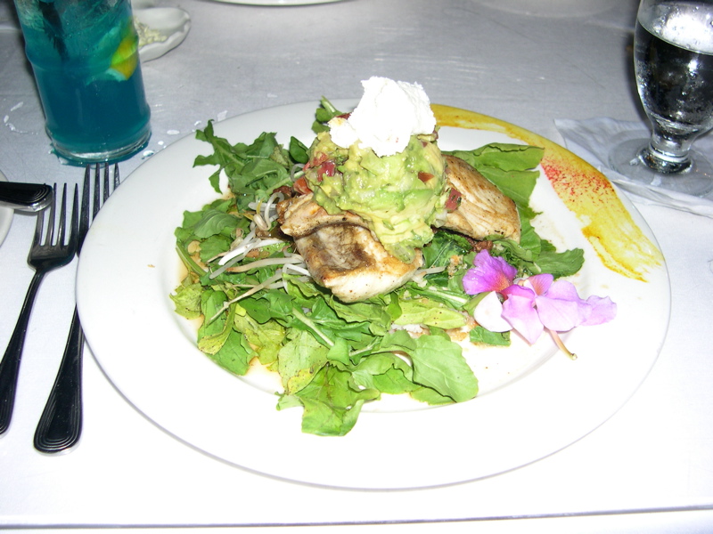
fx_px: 783
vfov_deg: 37.7
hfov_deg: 49.0
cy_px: 267
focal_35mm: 38
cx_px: 356
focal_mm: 8
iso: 100
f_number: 2.8
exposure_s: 1/60
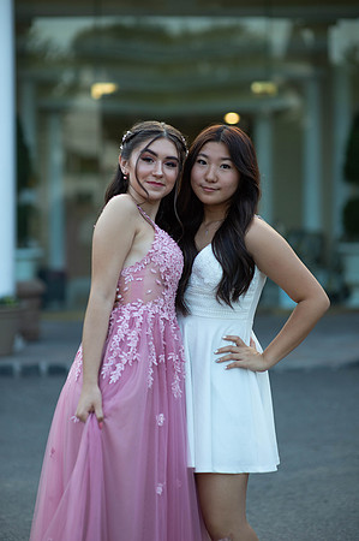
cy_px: 270
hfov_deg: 16.0
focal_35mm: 85
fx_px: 1274
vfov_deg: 23.9
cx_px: 180
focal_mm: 85
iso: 250
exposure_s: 1/1000
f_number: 2
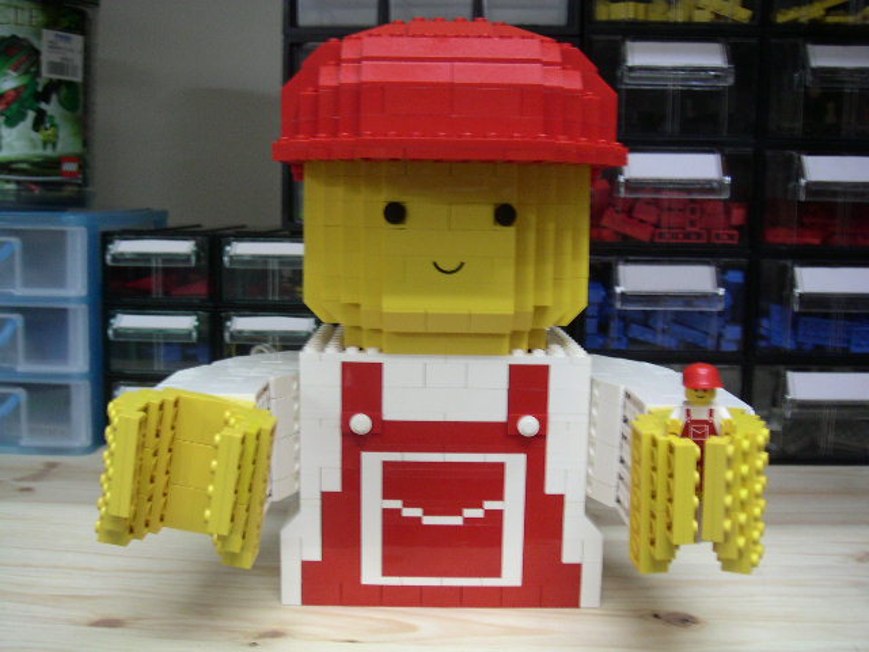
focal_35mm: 38
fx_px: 954
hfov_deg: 49.0
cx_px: 434
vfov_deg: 37.7
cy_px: 326
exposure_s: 1/10
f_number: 2.8
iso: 100
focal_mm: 6
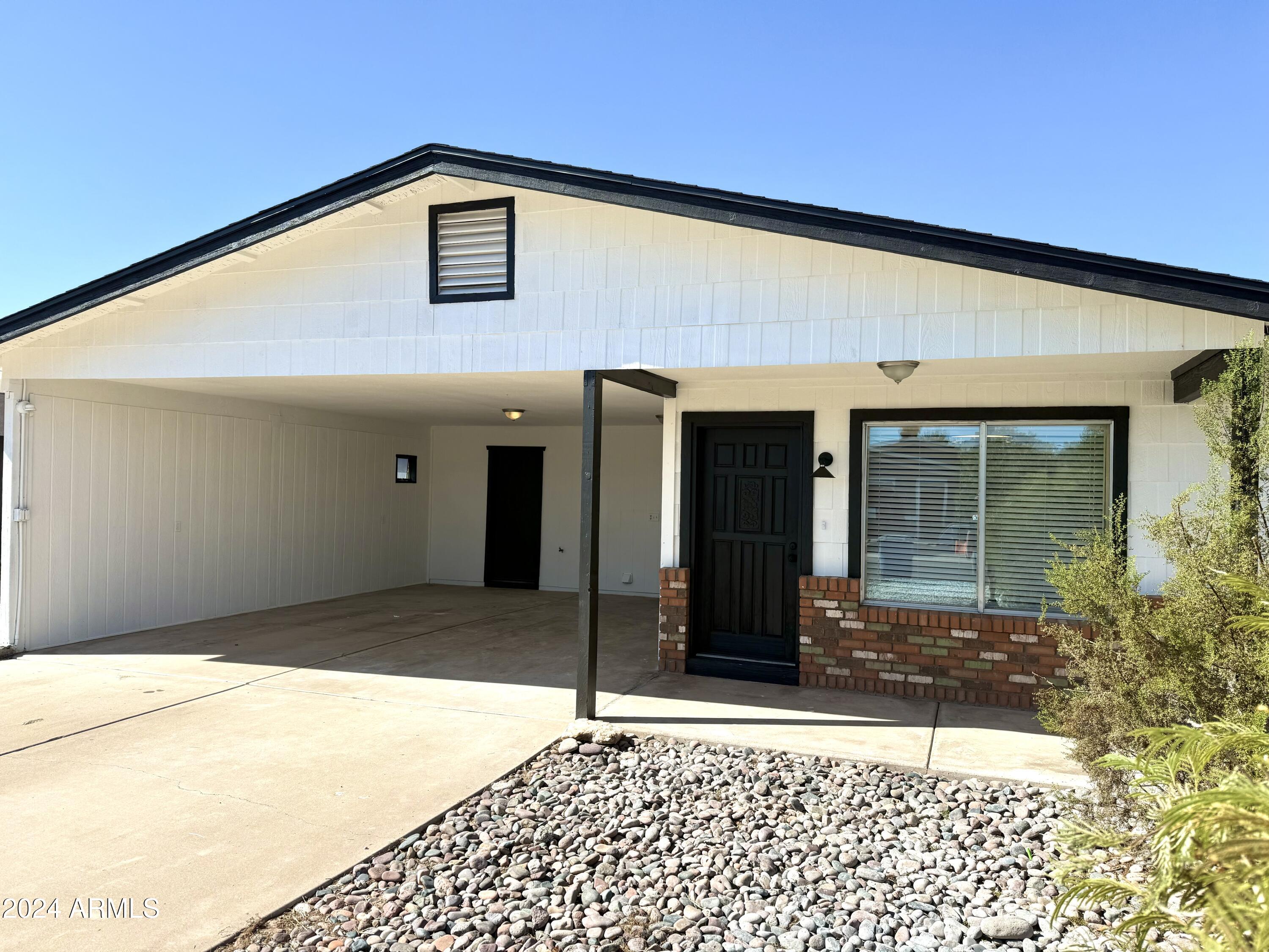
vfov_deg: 56.8
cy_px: 476
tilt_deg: -0.2
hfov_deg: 71.6
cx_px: 634
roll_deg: -1.2
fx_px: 880
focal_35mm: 24
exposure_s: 1/4673
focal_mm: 6.76
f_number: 1.78
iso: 80
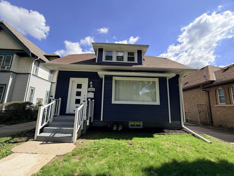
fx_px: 95
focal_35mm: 14
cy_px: 88
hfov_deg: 102.1
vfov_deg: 85.7
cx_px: 117
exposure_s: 1/770
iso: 25
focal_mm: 2.22
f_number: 2.2
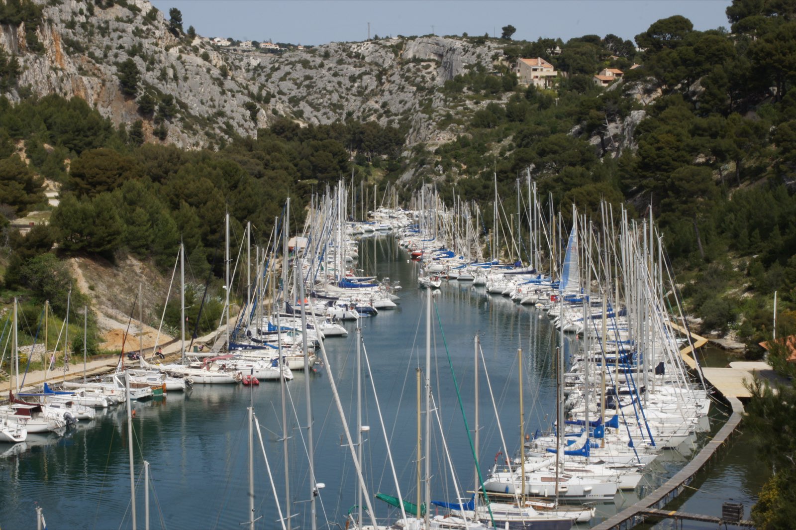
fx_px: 1657
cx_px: 398
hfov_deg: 27.0
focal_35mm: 75
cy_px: 265
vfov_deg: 18.2
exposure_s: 1/60
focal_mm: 50
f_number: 25
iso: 200
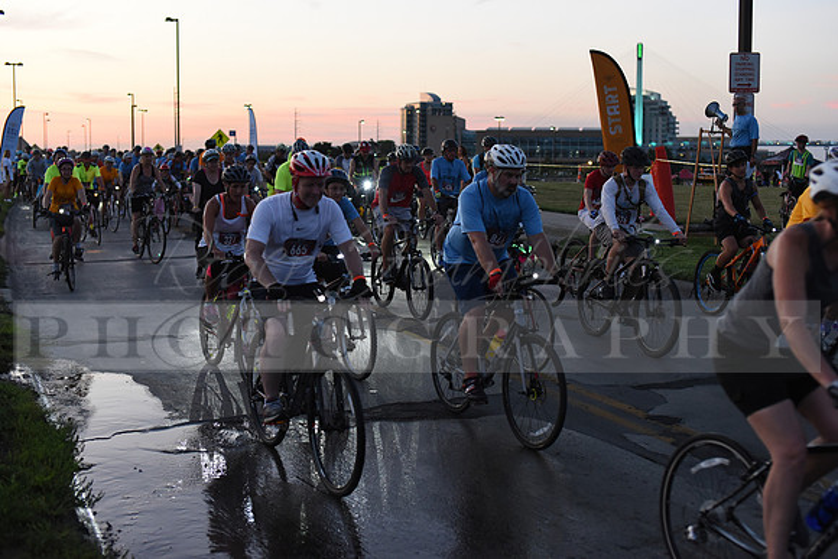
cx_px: 419
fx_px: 1164
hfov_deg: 39.6
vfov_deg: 27.0
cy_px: 280
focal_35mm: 50
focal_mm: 50
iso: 2500
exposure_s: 1/400
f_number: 2.8
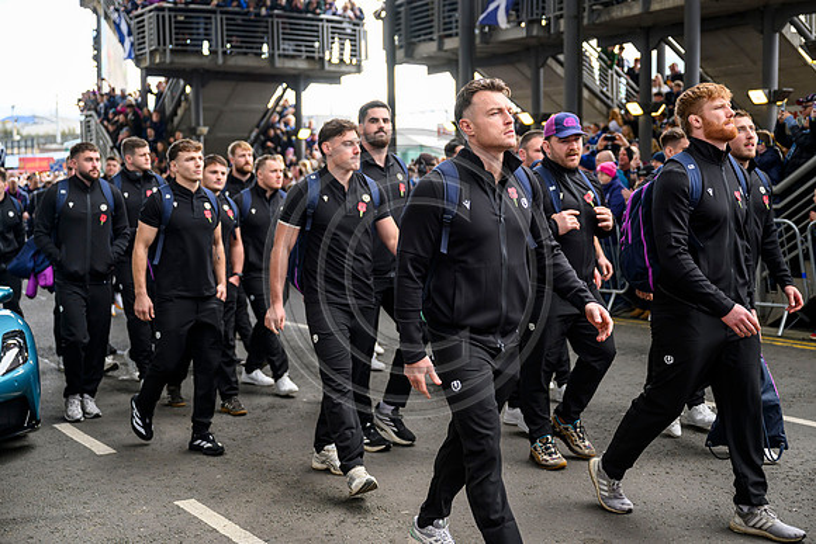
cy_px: 272
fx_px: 1043
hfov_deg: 42.7
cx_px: 408
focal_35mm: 46
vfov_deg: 29.3
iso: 640
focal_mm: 46
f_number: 2.8
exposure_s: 1/800
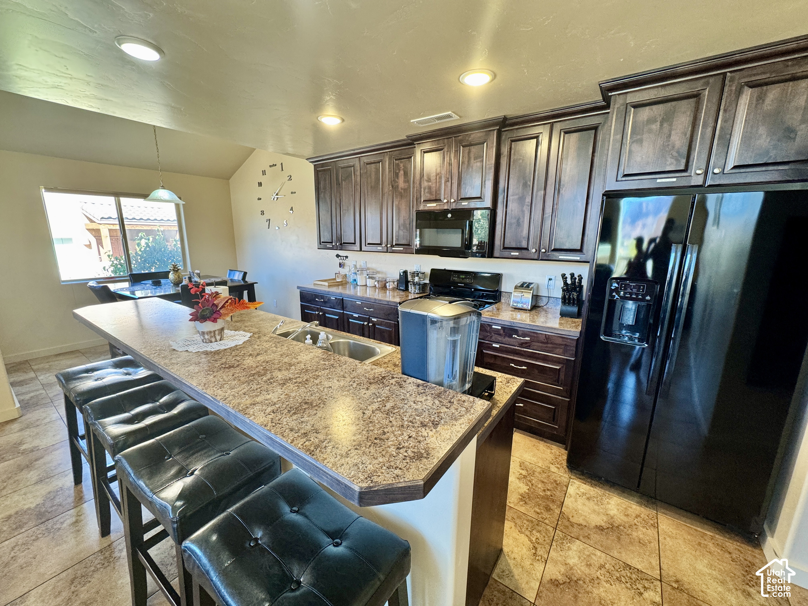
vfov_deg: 85.7
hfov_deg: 102.1
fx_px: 327
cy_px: 303
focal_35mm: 14
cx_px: 404
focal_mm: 2.22
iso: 200
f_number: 2.2
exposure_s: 1/60
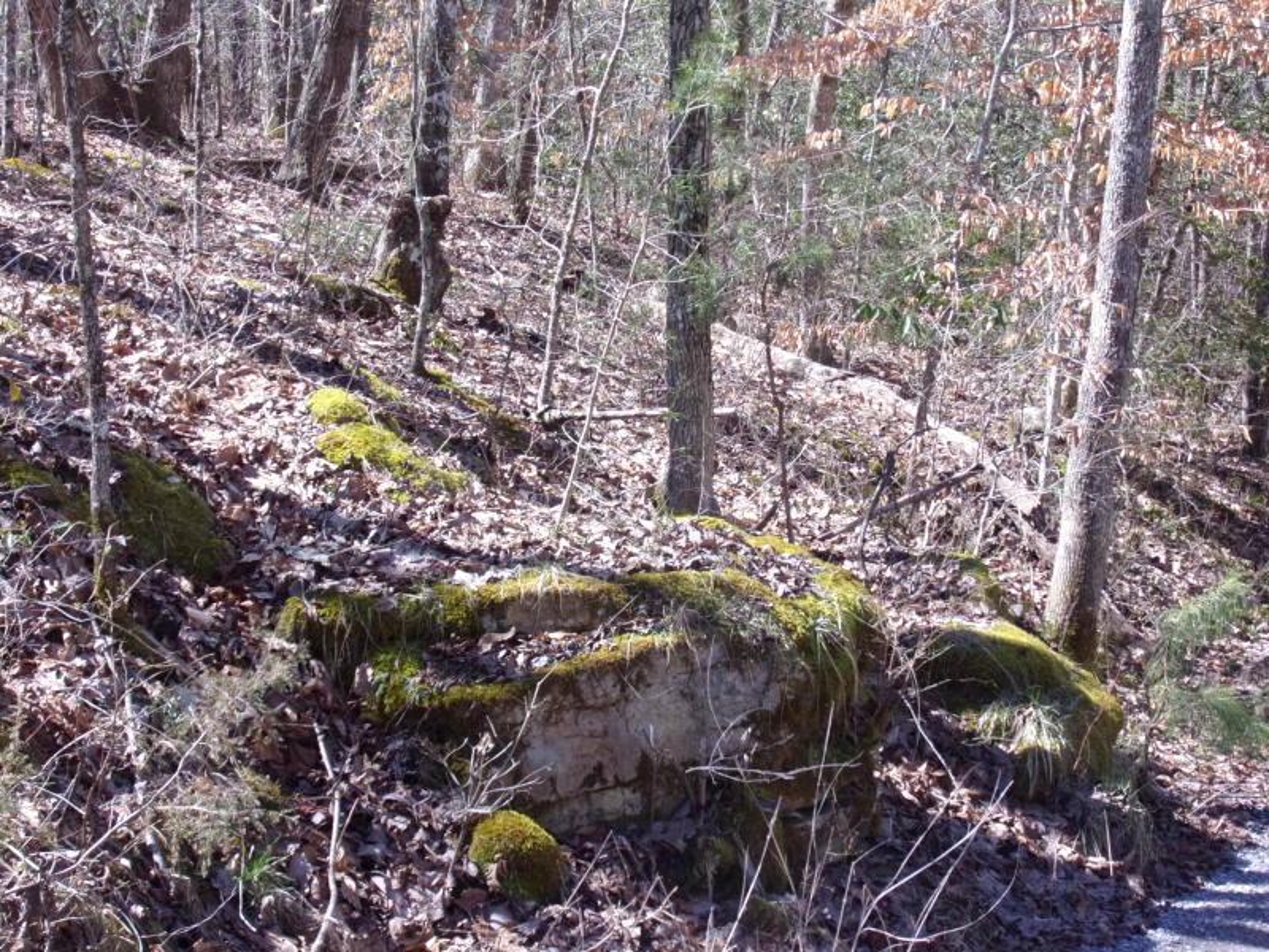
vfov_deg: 27.0
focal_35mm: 54
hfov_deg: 35.5
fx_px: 1980
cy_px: 476
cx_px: 634
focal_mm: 9.8
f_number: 4.3
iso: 80
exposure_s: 1/140
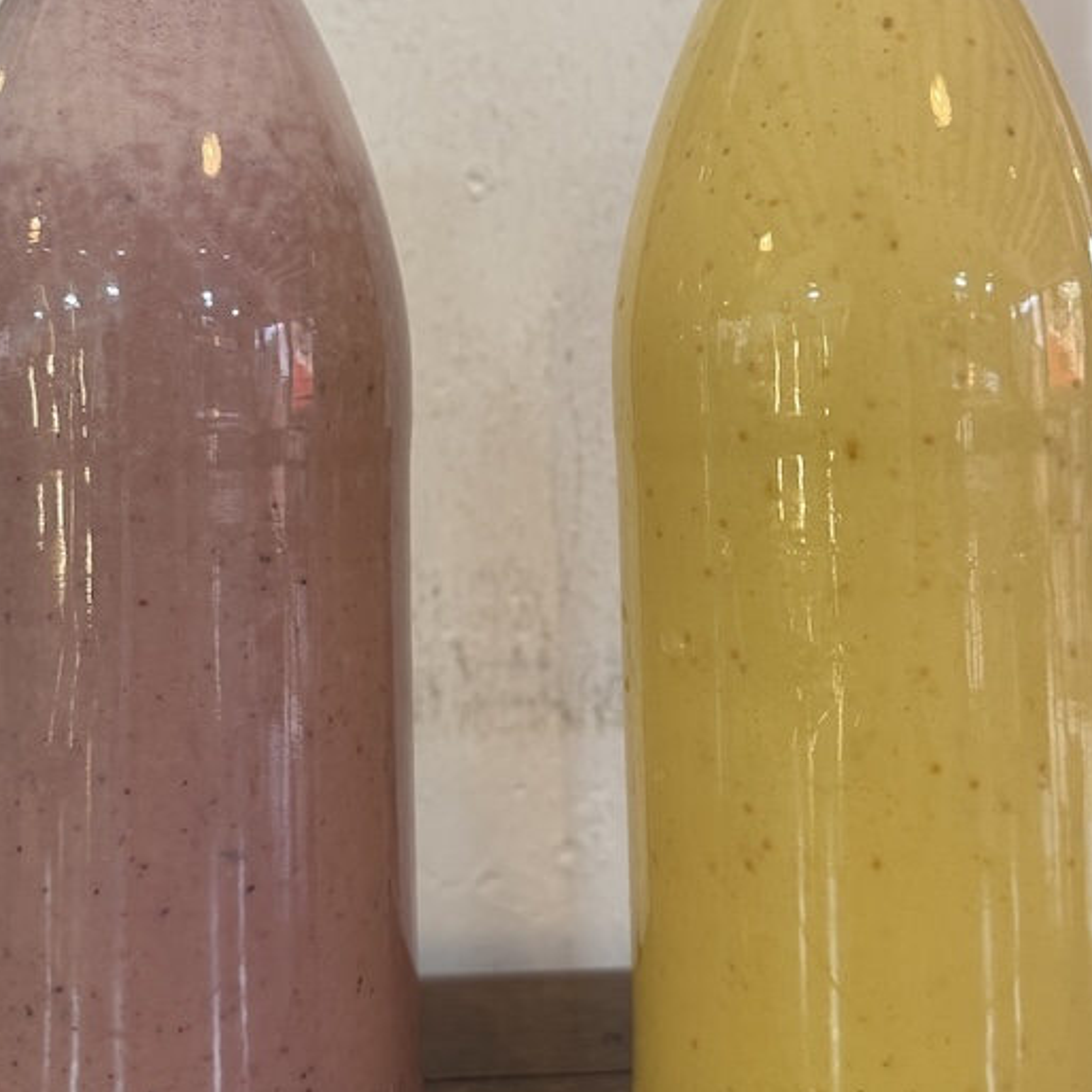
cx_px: 510
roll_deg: +0.7
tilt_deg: +1.7
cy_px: 364
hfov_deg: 38.3
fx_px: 1570
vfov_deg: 37.9
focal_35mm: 44
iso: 160
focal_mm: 6.76
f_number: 1.78
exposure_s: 1/60
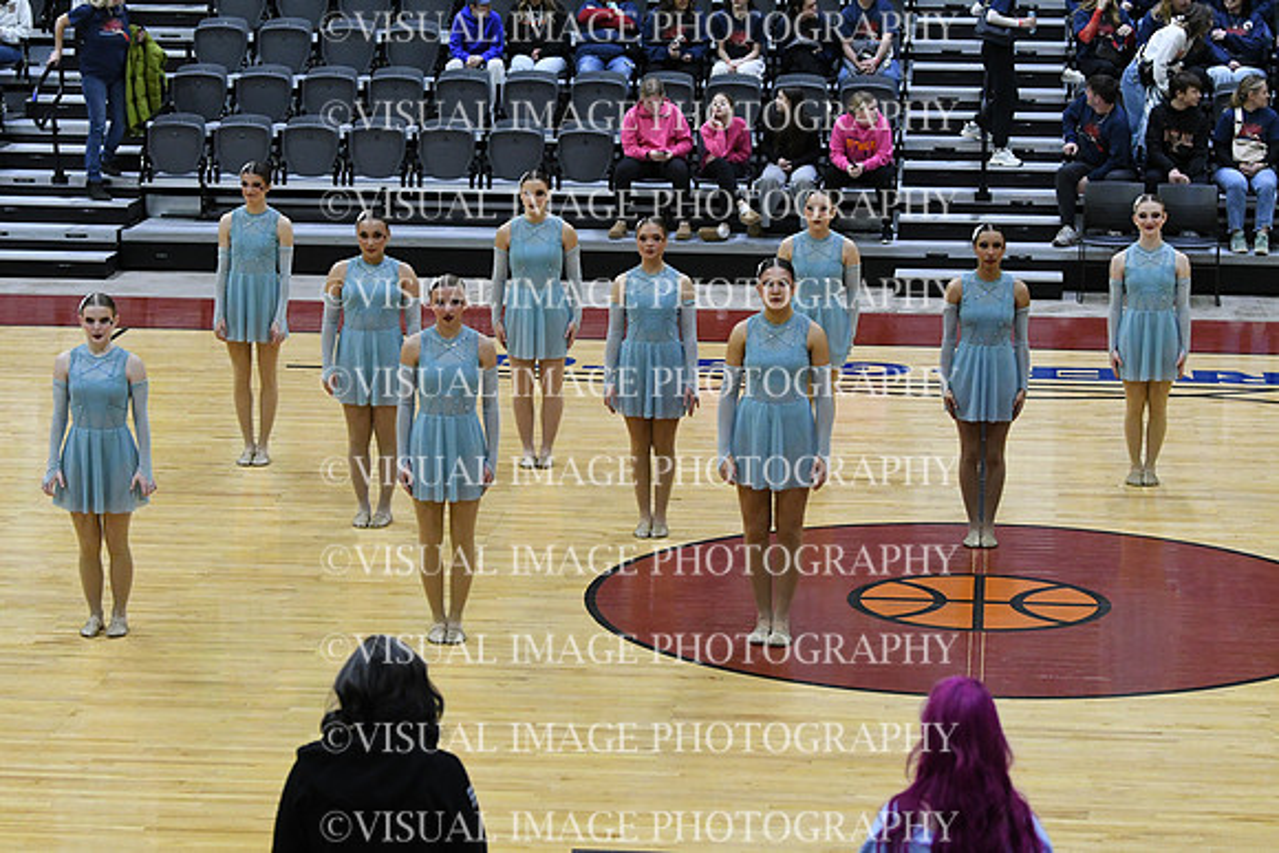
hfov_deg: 19.5
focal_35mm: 105
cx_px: 640
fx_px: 3731
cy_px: 426
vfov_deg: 13.0
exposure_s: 1/500
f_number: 4
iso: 5000
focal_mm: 70
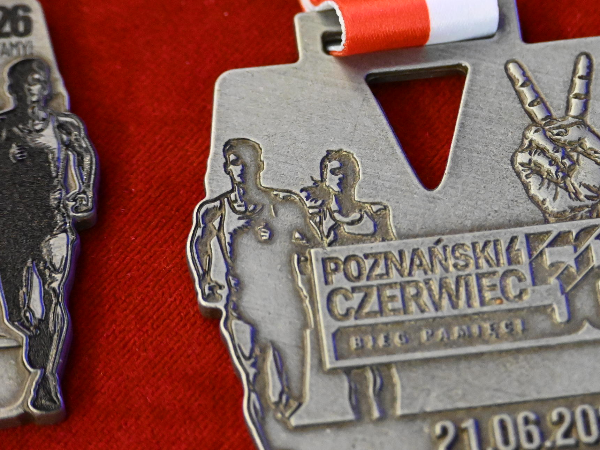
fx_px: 4126
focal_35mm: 238
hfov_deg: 8.3
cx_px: 480
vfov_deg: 6.2
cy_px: 223
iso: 9000
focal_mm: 102
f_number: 5
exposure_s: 1/250
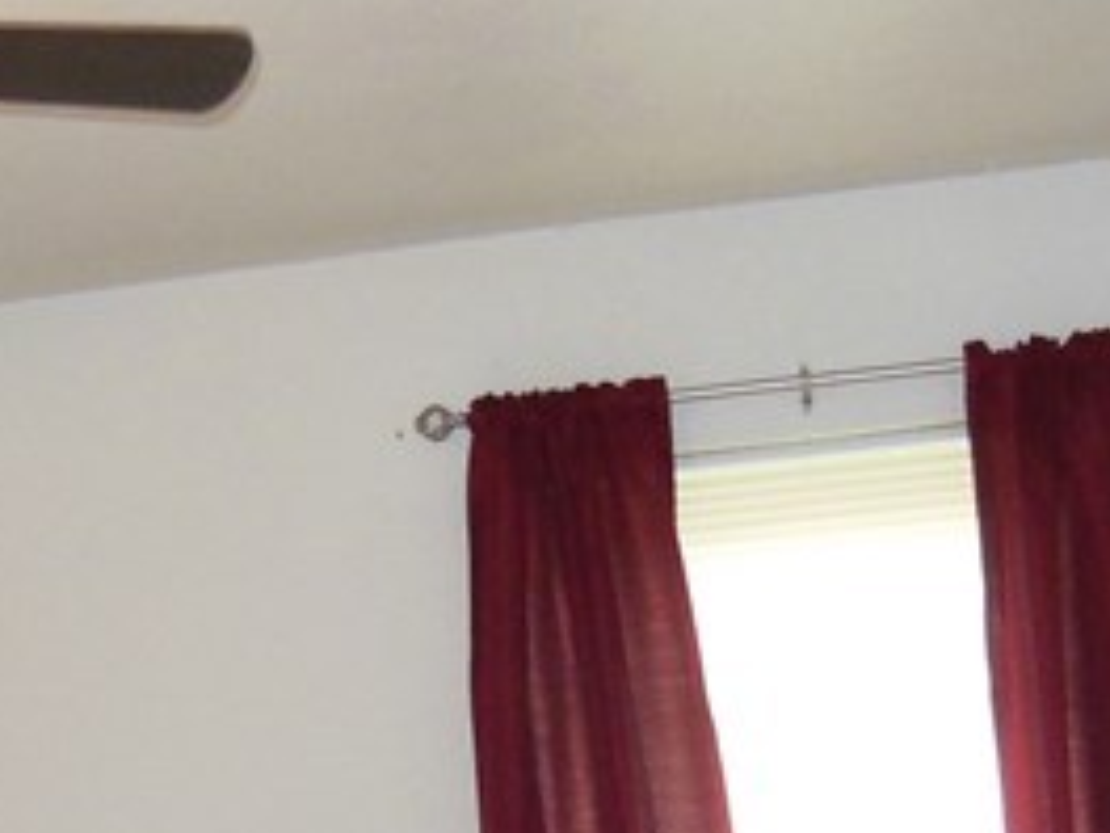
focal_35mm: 97
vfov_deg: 15.0
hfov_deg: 19.8
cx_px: 105
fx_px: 3110
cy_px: 795
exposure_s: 1/25
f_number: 3.5
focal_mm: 4.5
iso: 500
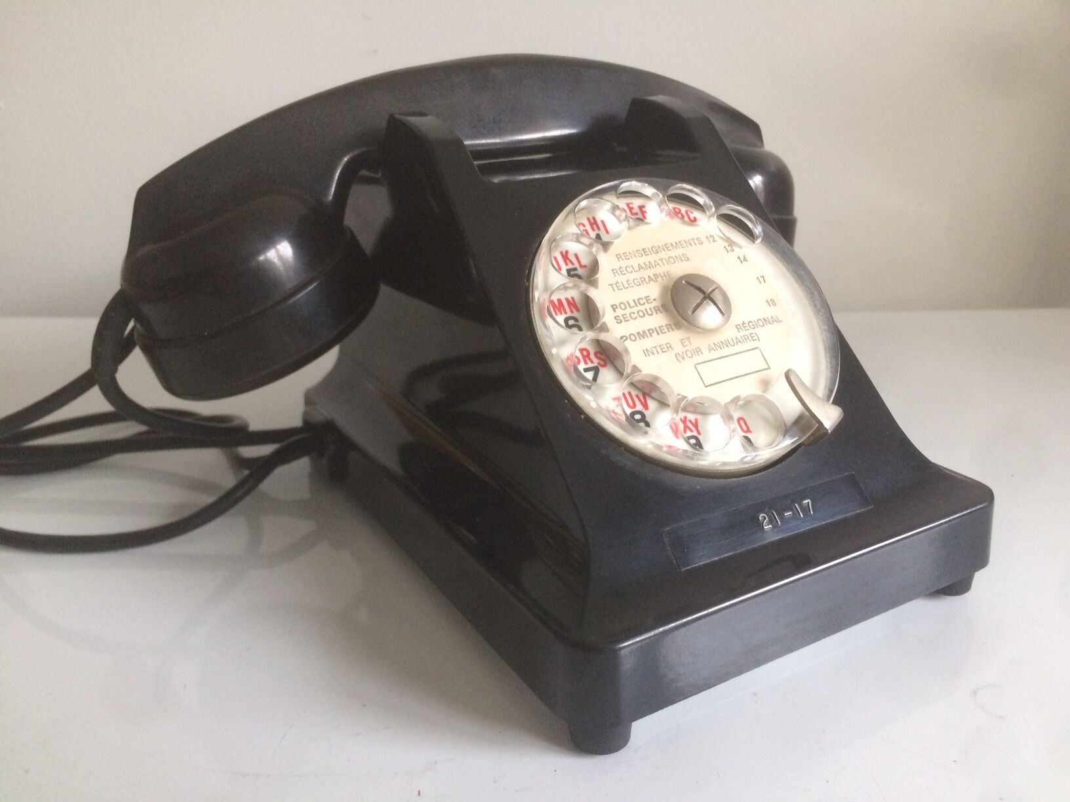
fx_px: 896
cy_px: 401
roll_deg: +0.7
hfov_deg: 61.7
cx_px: 535
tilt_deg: -21.9
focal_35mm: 29
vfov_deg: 48.2
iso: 250
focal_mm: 4.15
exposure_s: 1/33
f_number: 2.2
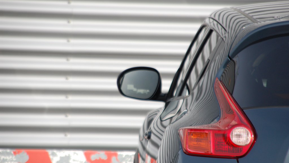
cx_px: 145
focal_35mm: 315
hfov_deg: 6.9
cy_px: 82
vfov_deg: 3.9
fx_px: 2414
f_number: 6.3
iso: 400
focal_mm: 200
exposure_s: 1/640
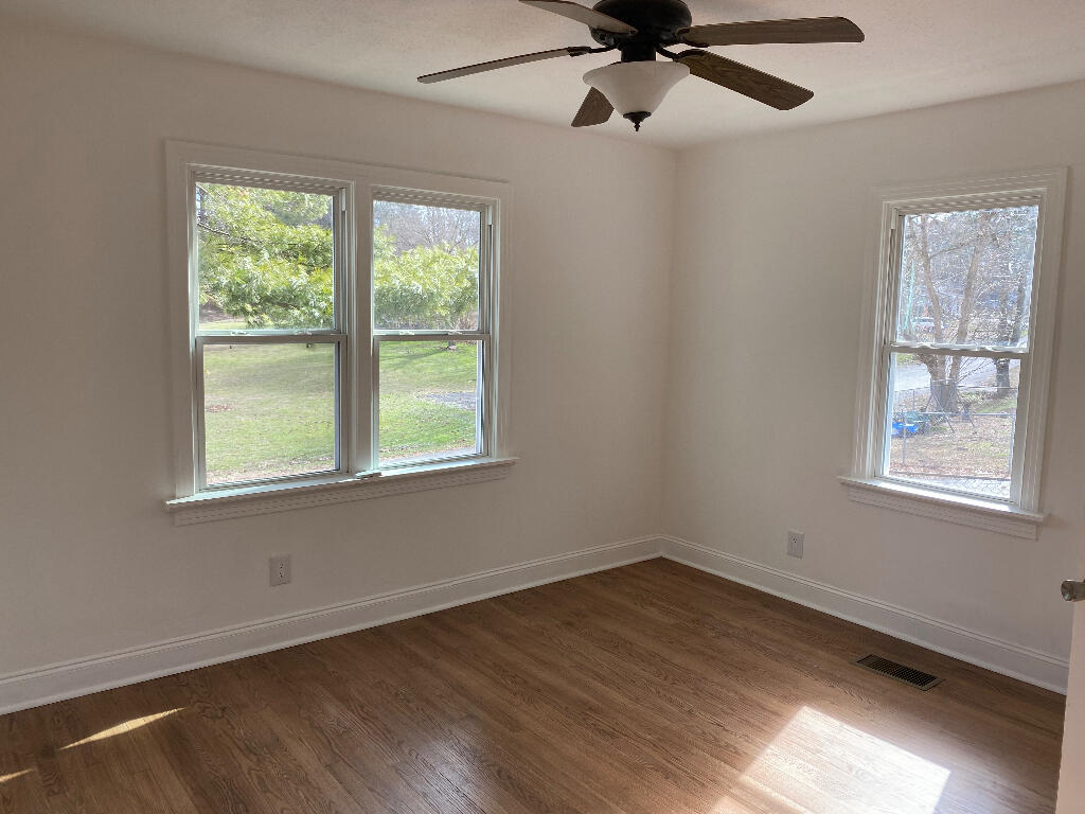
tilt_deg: -6.8
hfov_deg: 67.3
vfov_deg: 53.1
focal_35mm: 26
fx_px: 815
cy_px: 407
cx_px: 542
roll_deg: -0.7
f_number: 1.8
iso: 32
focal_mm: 4.25
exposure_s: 1/254
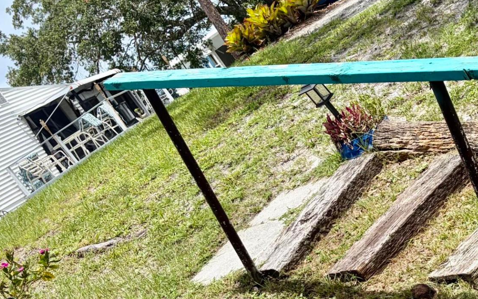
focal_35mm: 71
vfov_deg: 18.3
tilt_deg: -10.5
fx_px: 925
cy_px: 179
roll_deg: +35.2
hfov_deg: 27.8
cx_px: 442
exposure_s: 1/2538
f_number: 1.6
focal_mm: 5.96
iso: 50
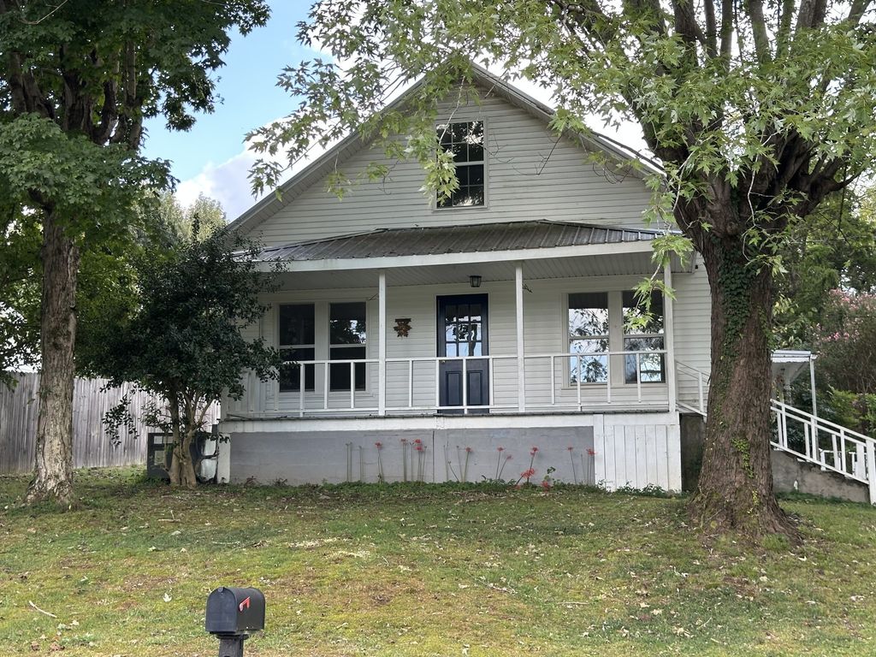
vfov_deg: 30.3
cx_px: 438
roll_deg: +0.0
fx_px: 1215
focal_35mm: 48
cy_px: 328
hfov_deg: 39.7
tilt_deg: +8.0
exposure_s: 1/255
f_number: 1.78
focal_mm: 6.86
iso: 64
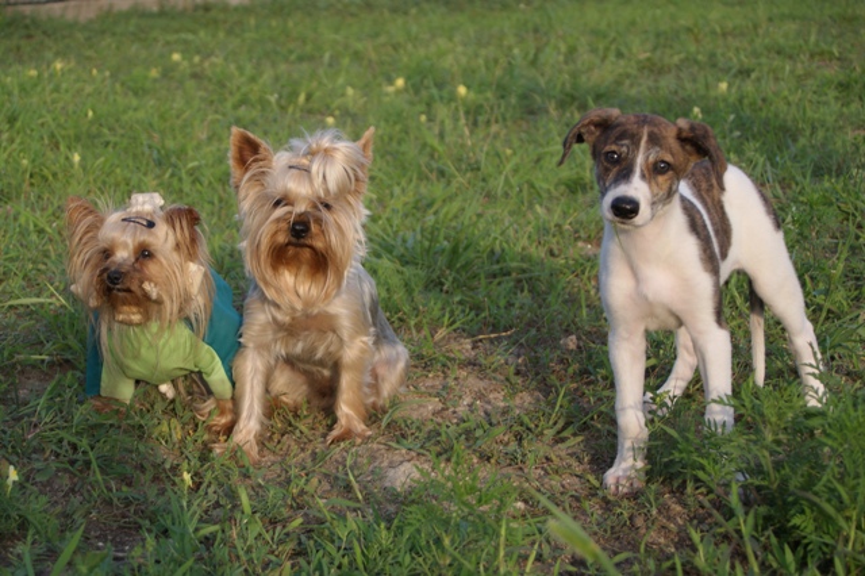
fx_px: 1801
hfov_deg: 27.0
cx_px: 432
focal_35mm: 75
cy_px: 288
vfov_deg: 18.2
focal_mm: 50
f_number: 6.3
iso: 100
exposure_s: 1/100
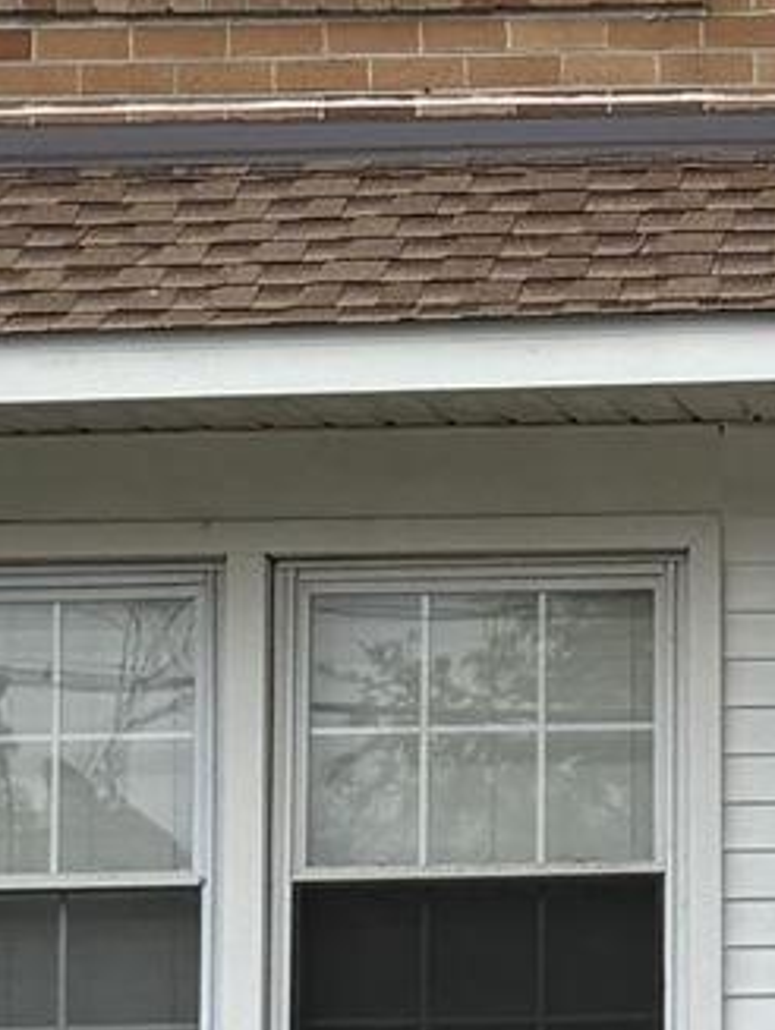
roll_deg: +0.8
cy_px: 753
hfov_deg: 7.8
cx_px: 1459
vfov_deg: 10.8
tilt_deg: +6.0
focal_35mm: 183
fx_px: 5452
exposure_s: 1/1484
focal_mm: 5.96
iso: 50
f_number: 1.6
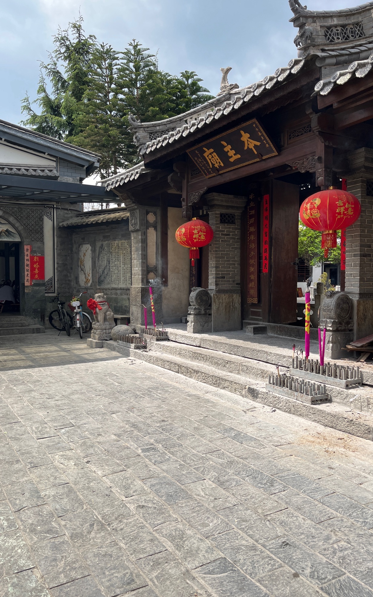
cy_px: 298
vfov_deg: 66.5
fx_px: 456
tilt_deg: -3.8
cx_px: 174
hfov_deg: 44.5
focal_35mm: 28
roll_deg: +0.8
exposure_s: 1/2358
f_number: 1.6
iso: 50
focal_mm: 5.1
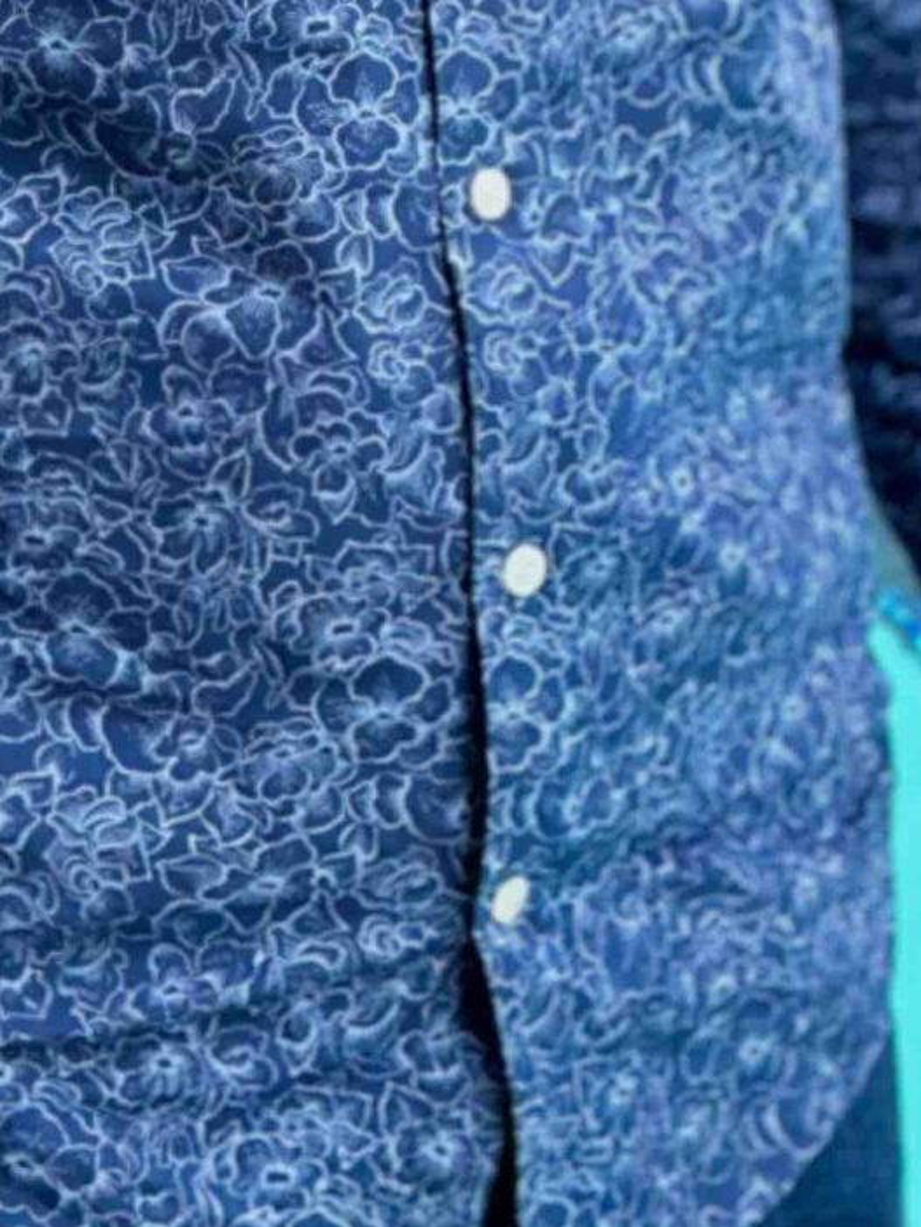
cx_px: 252
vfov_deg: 10.9
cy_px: -643
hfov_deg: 8.5
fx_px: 6204
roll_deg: +0.0
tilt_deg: -10.4
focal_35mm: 175
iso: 80
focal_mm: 6.86
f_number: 1.78
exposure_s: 1/2028
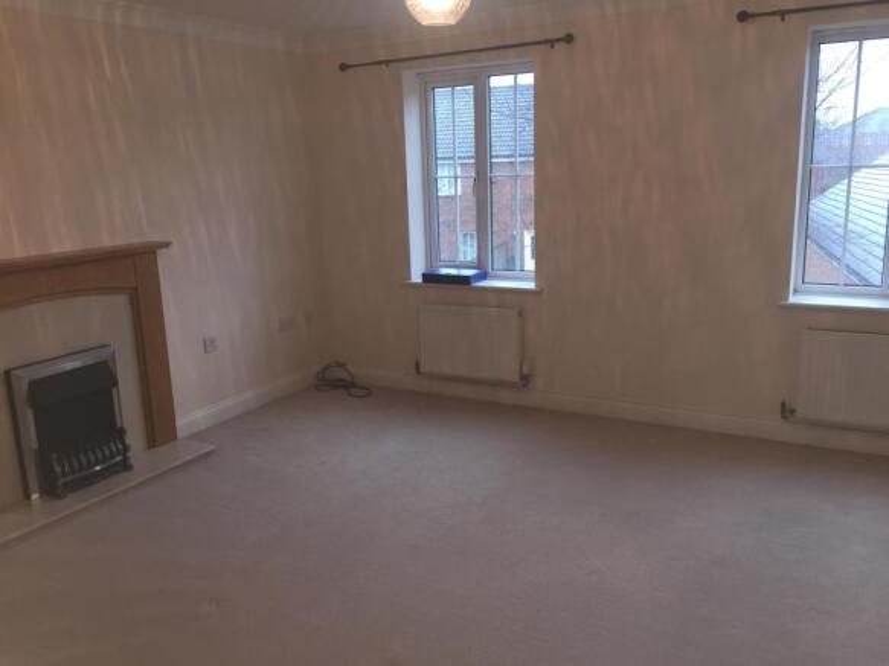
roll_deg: +1.0
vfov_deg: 48.2
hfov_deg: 61.7
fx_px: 745
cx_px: 444
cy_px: 333
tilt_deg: -12.5
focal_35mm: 29
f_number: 2.2
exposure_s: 1/33
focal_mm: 4.15
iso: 50
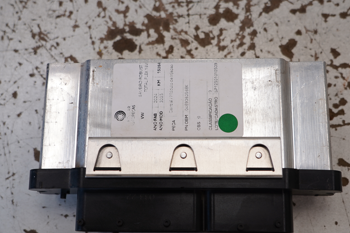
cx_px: 184
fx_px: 457
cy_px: 131
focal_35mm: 47
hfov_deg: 41.9
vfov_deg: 28.6
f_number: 3.2
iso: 100
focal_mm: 25
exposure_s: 1/200
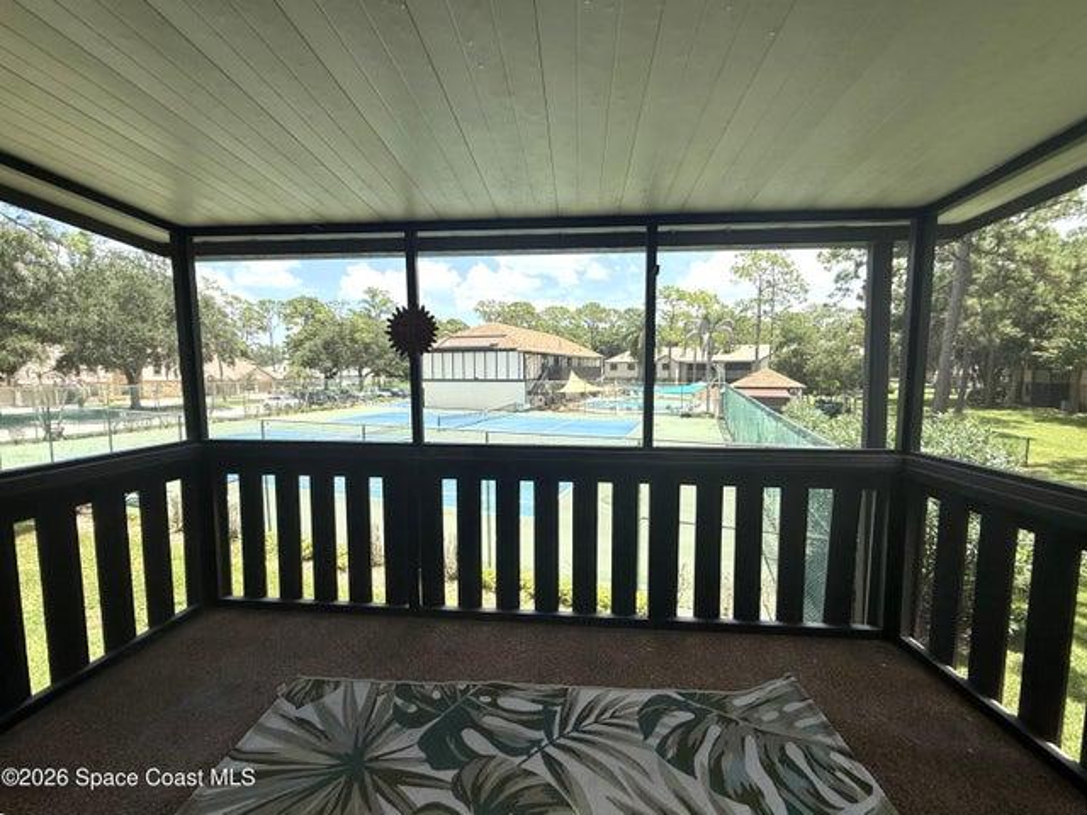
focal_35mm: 14
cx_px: 544
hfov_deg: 102.1
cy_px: 408
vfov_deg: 85.7
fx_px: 440
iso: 50
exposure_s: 1/809
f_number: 2.2
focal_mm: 2.22
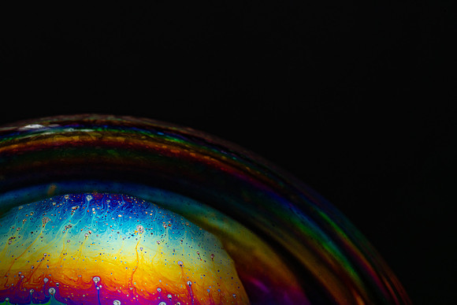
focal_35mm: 90
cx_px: 228
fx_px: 1143
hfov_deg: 22.6
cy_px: 152
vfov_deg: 15.2
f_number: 22
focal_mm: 90
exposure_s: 1/50
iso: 100
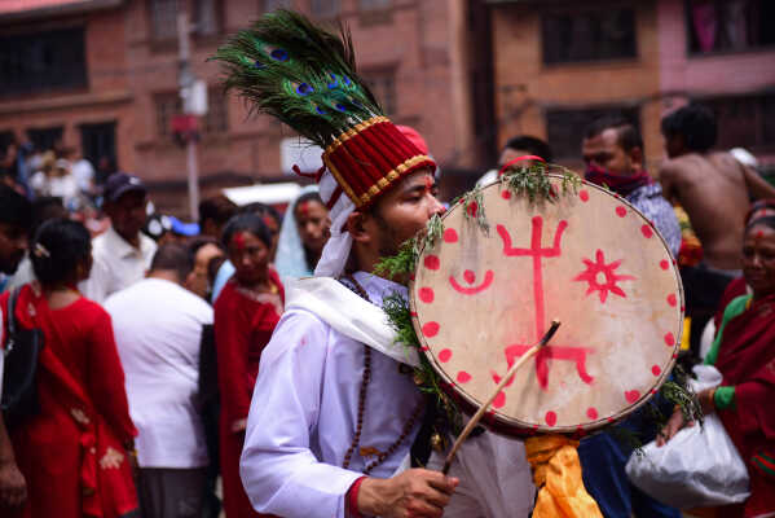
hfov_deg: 33.4
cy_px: 259
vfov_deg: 22.6
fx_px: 1292
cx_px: 388
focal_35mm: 60
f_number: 3.2
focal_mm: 60
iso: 160
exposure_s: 1/2500
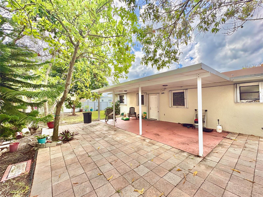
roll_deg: +0.4
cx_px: 132
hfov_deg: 102.1
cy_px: 98
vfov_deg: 85.7
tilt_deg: +1.4
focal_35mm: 14
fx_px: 106
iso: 64
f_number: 2.2
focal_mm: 2.22
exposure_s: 1/505
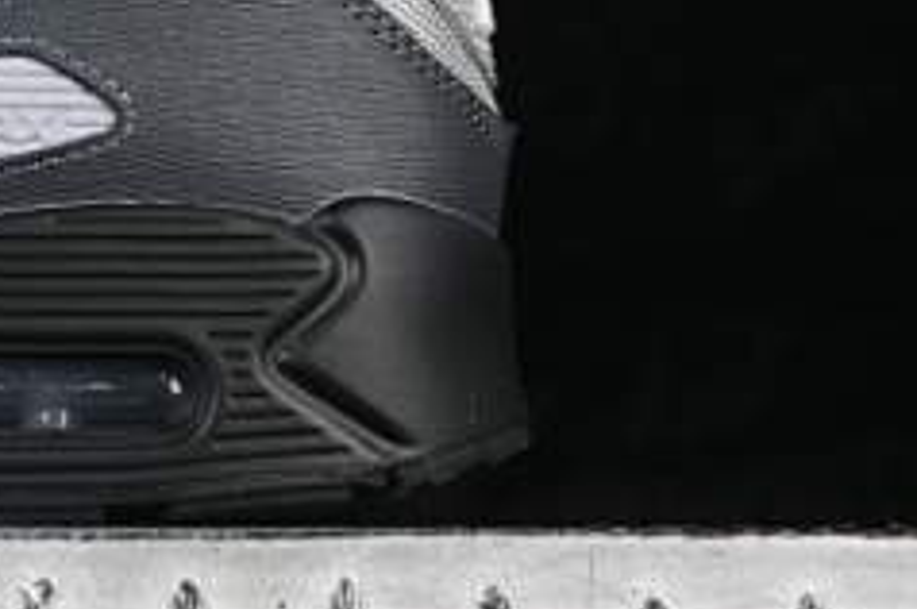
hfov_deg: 8.8
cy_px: -58
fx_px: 5851
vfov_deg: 5.9
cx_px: -408
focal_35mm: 230
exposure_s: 1/80
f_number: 7.1
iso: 160
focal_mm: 50
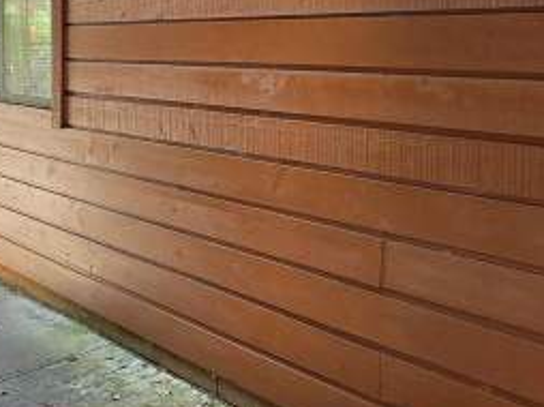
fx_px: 644
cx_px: 276
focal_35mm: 41
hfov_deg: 45.8
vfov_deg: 34.6
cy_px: 120
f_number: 2.2
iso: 64
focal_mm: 2.2
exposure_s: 1/120
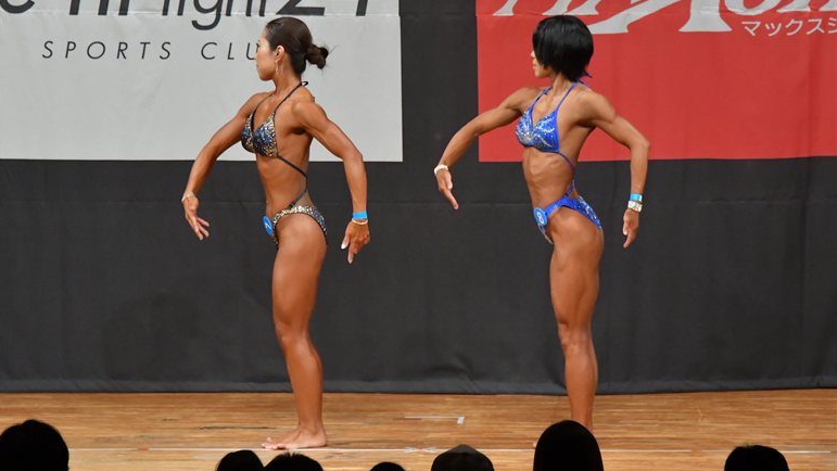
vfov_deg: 4.3
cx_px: 417
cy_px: 228
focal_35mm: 284
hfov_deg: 7.6
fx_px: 6304
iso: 7200
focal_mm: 180
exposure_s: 1/400
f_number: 5.6
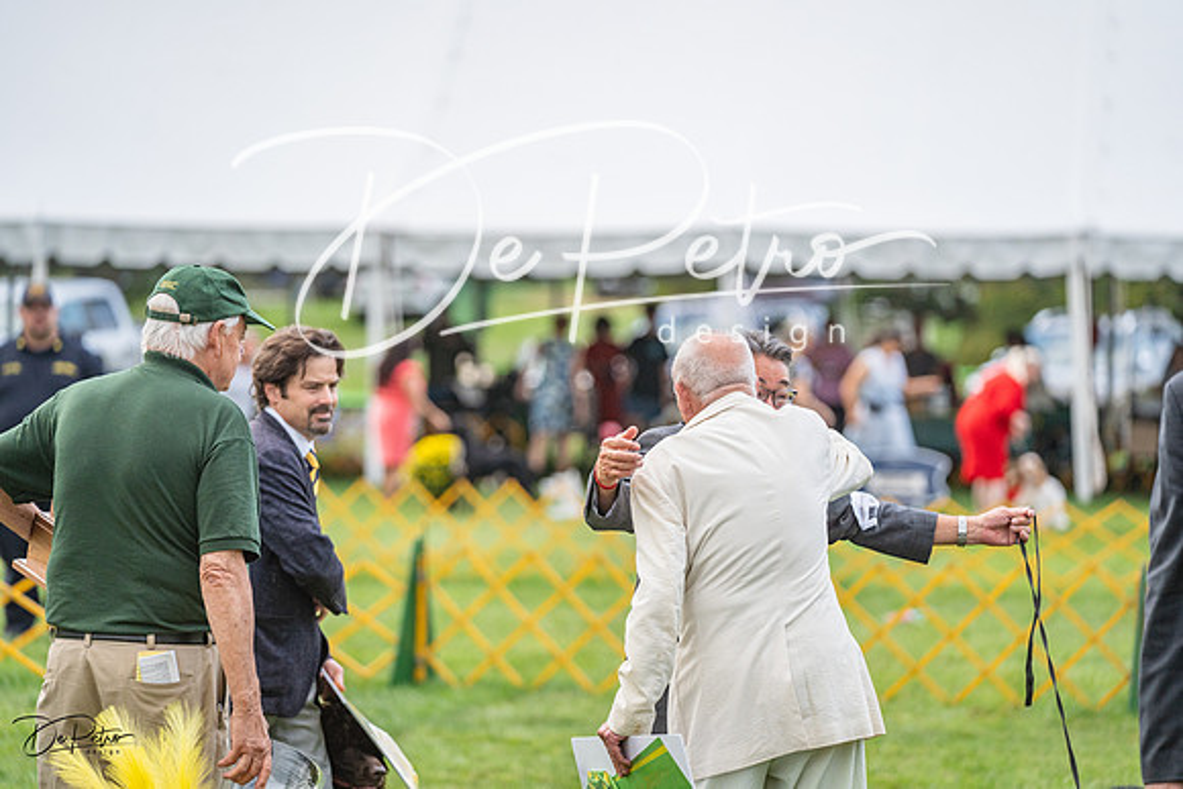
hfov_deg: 13.0
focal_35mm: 158
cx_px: 592
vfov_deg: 8.7
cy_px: 394
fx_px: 5193
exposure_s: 1/800
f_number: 3.2
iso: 1000
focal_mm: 158
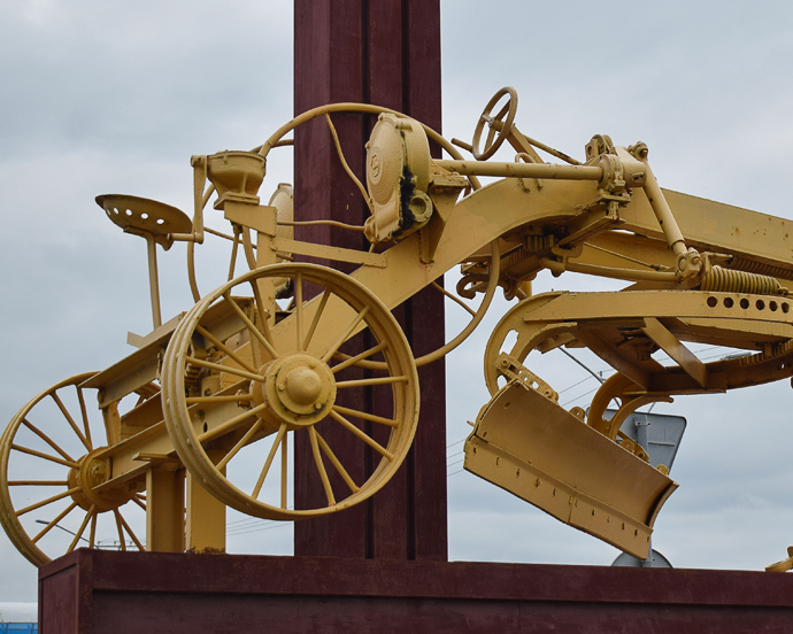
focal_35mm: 98
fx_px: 2300
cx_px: 647
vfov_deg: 15.7
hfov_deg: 19.3
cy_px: 315
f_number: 5.6
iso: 200
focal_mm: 40
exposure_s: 1/800
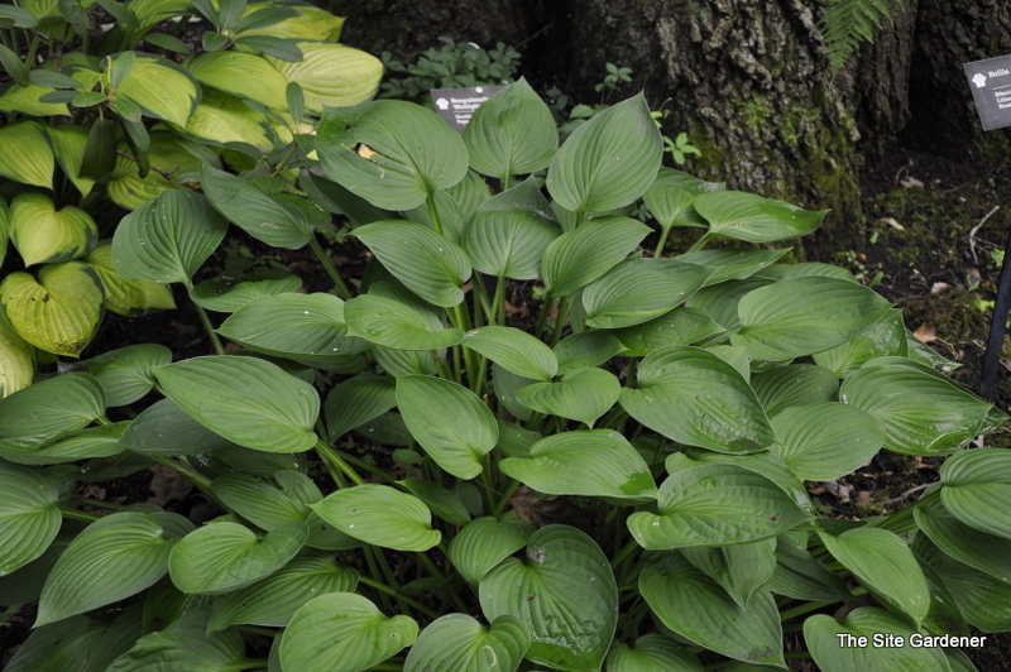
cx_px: 506
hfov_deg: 28.1
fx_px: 2020
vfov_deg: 18.9
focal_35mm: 72
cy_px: 336
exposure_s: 1/60
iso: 400
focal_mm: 48
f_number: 4.8
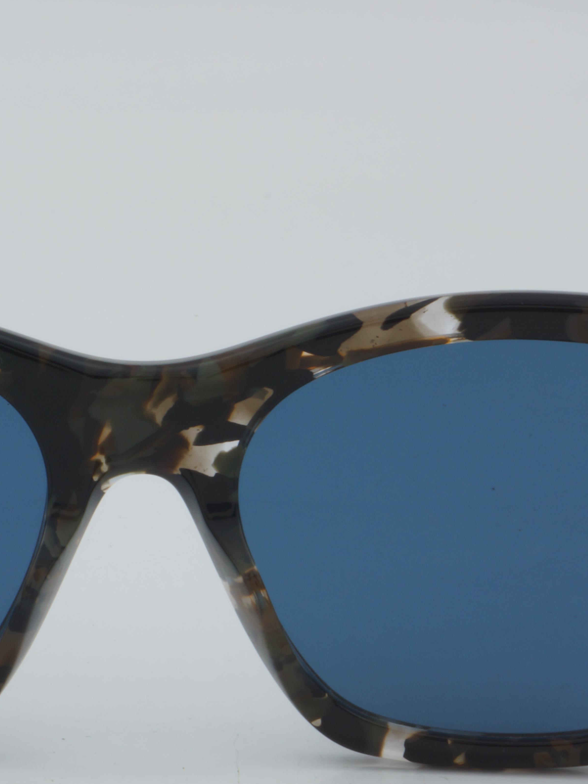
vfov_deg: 14.6
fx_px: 3057
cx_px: 141
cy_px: 486
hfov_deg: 11.0
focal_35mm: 135
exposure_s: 1/3
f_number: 32
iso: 100
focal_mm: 50
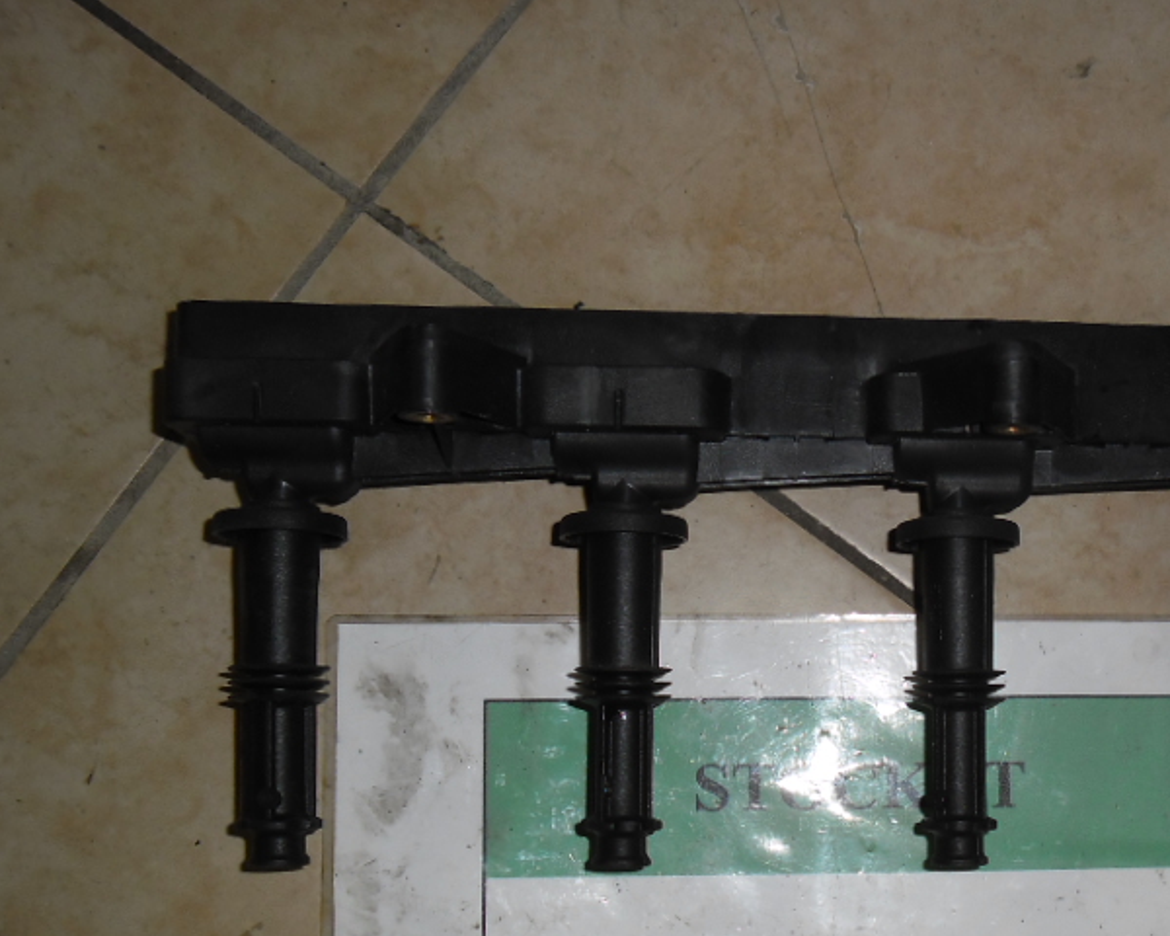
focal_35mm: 45
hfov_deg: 39.9
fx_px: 1558
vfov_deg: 32.7
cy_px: 712
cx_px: 897
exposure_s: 1/45
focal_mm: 4.9
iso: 80
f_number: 3.5
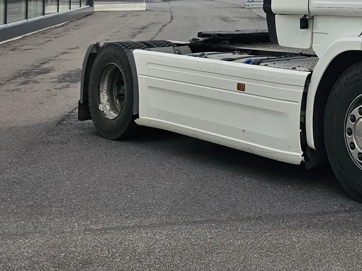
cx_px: 393
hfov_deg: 27.1
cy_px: -71
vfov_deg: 20.5
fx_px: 690
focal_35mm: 66
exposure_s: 1/1228
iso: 20
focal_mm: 6.3
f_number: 1.7
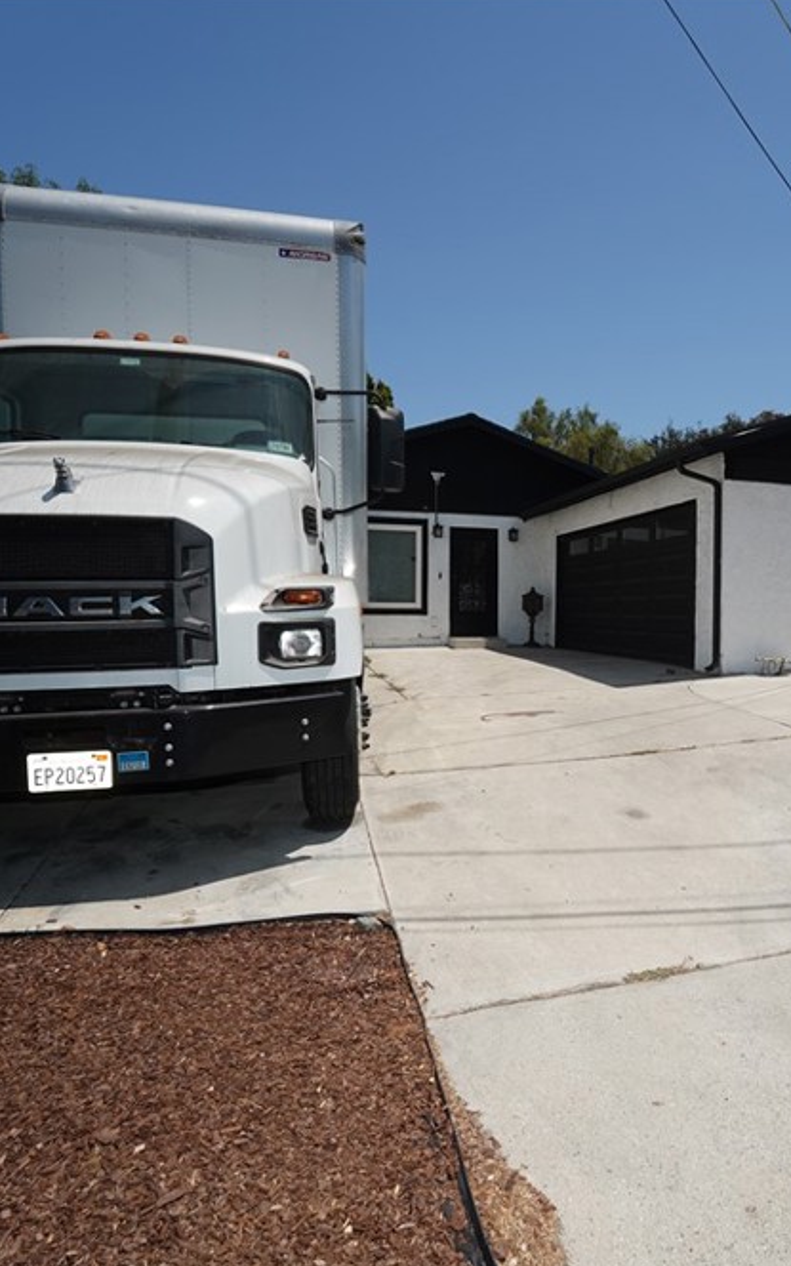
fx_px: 759
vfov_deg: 79.6
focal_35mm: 22
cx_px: 564
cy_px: 643
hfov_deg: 53.3
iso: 50
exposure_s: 1/200
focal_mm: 14
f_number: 8
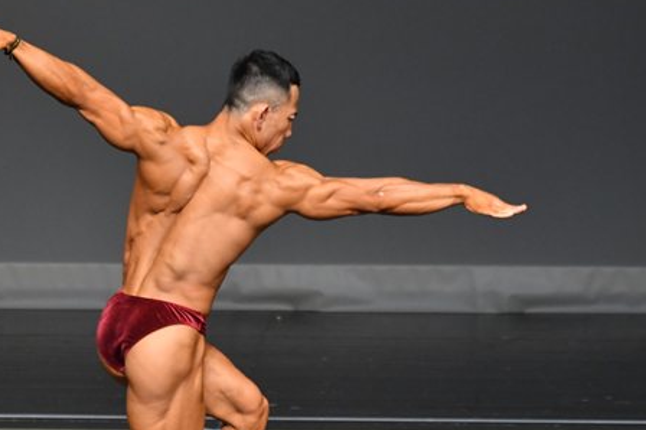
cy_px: 287
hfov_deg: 3.2
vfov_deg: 2.1
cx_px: 204
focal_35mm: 649
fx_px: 11637
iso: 2500
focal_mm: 250
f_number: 5.6
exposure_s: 1/400
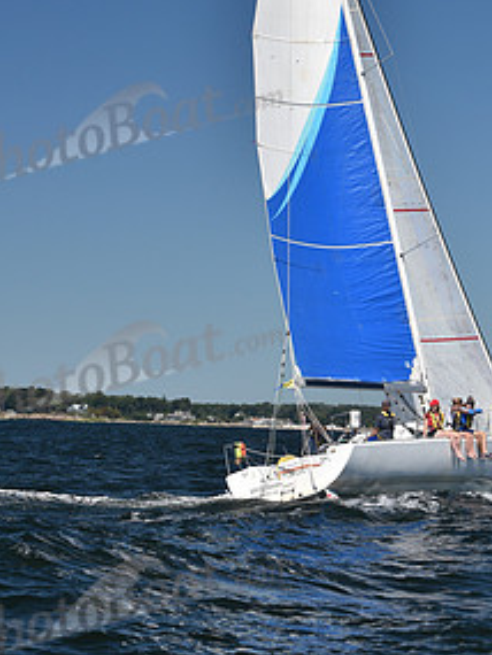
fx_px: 2594
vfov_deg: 14.4
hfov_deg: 10.8
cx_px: 403
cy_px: 218
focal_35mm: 137
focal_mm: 70
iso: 200
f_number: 5.6
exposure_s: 1/800
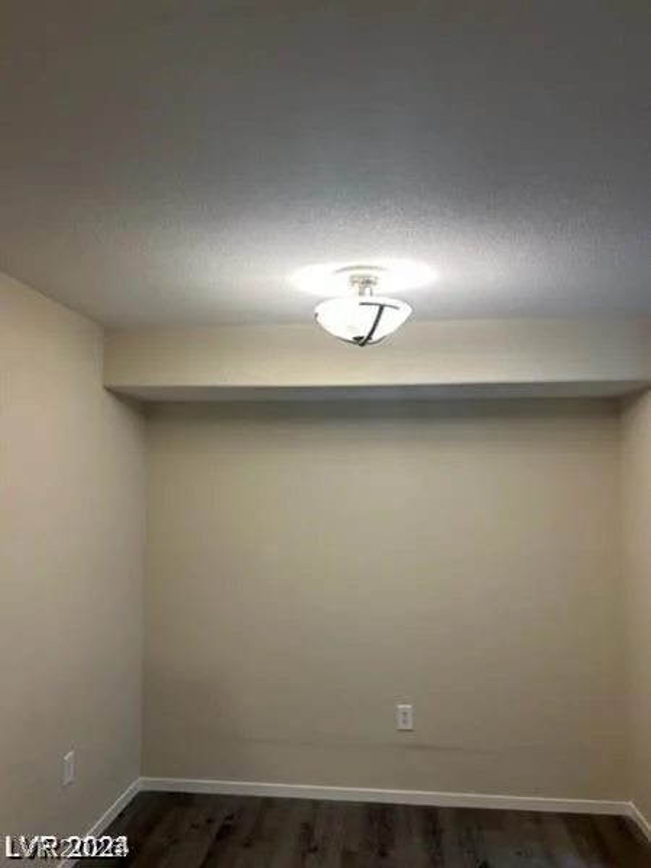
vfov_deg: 67.3
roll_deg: -0.1
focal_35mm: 26
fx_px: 652
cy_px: 434
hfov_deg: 53.1
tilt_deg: +6.3
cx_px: 326
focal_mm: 5.7
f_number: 1.5
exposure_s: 1/120
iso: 125
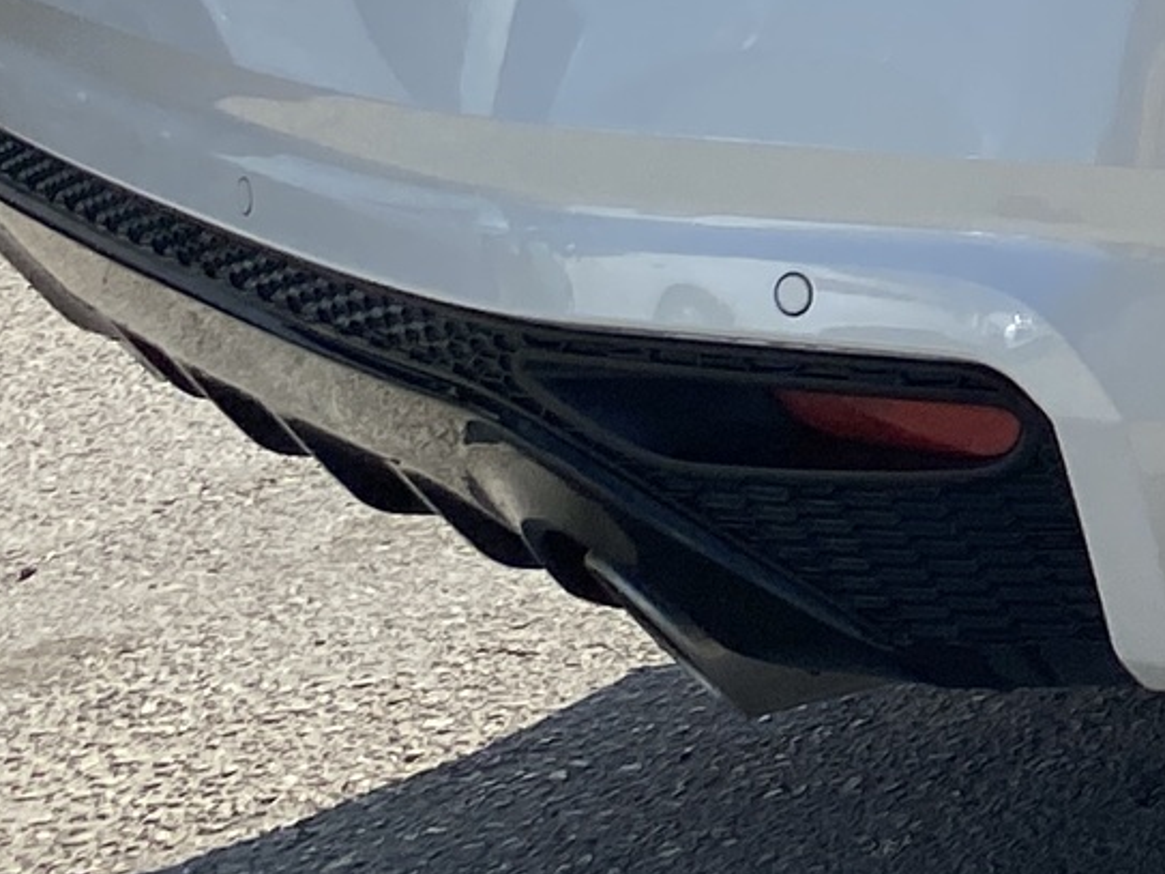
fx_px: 4643
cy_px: -442
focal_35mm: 138
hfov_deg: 11.8
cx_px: 2720
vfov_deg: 10.4
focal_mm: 4.25
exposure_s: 1/5495
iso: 32
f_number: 1.8
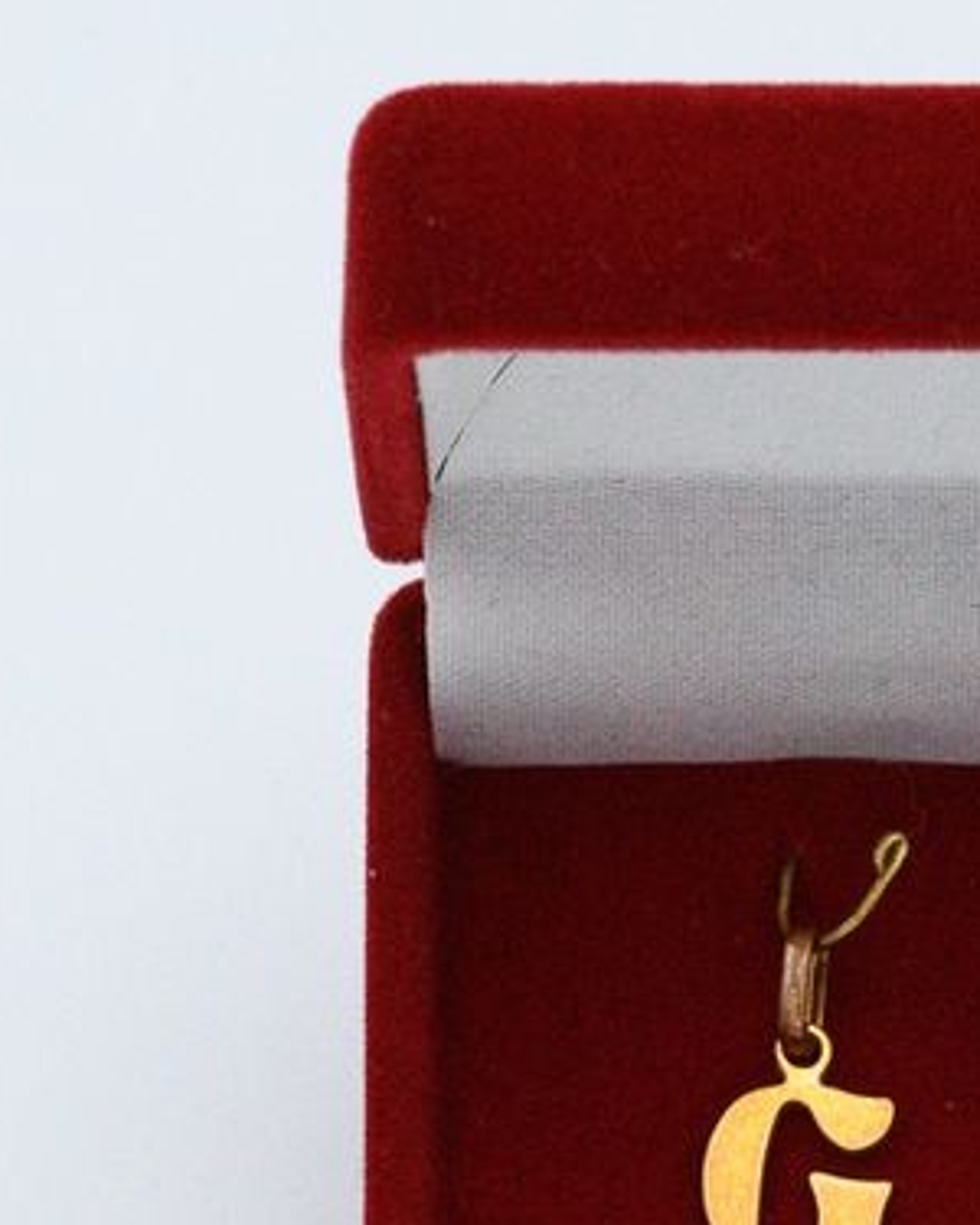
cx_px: 853
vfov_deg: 4.9
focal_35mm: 393
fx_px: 14248
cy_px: 880
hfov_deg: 3.9
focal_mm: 105
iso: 12800
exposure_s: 1/250
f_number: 20
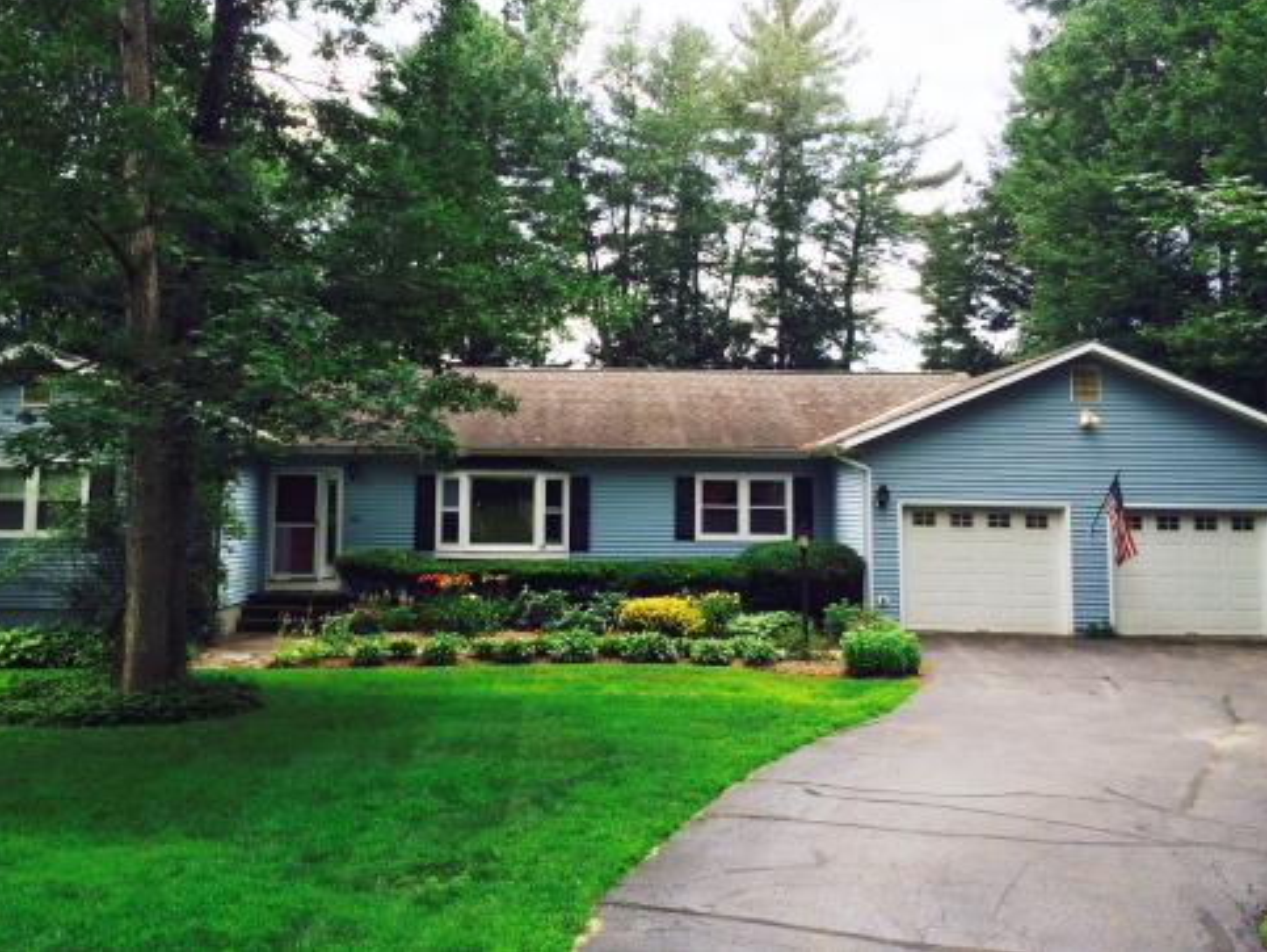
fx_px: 1319
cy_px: 384
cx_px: 569
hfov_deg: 51.2
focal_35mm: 36
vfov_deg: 39.5
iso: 32
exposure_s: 1/760
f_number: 2.2
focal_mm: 4.12
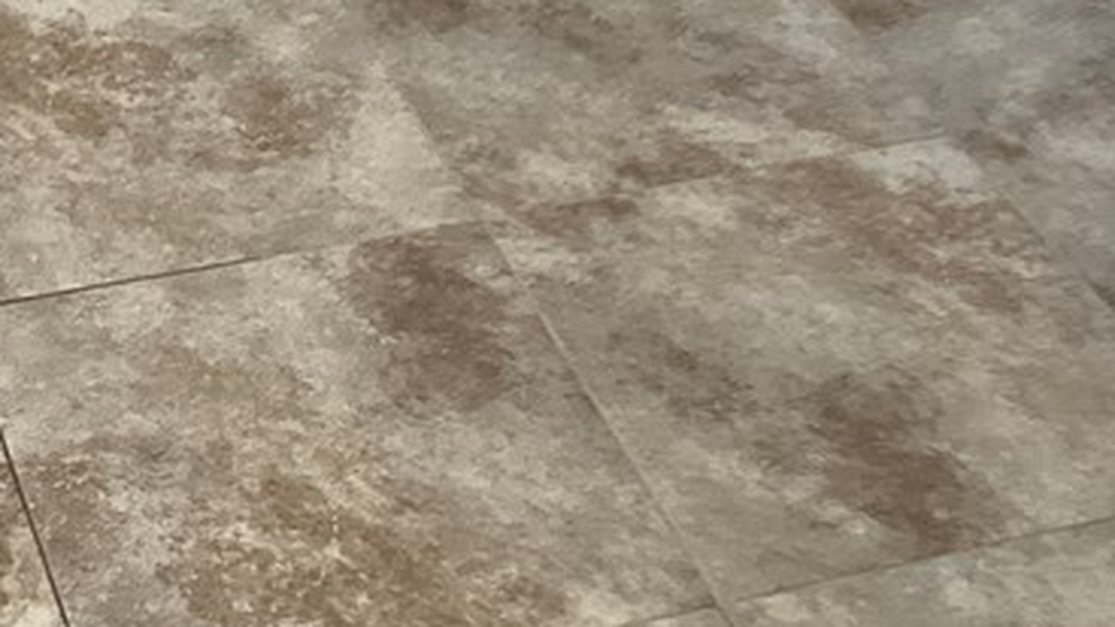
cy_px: 158
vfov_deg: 13.7
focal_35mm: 88
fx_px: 2602
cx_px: 248
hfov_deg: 23.9
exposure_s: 1/60
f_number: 1.8
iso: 250
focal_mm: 3
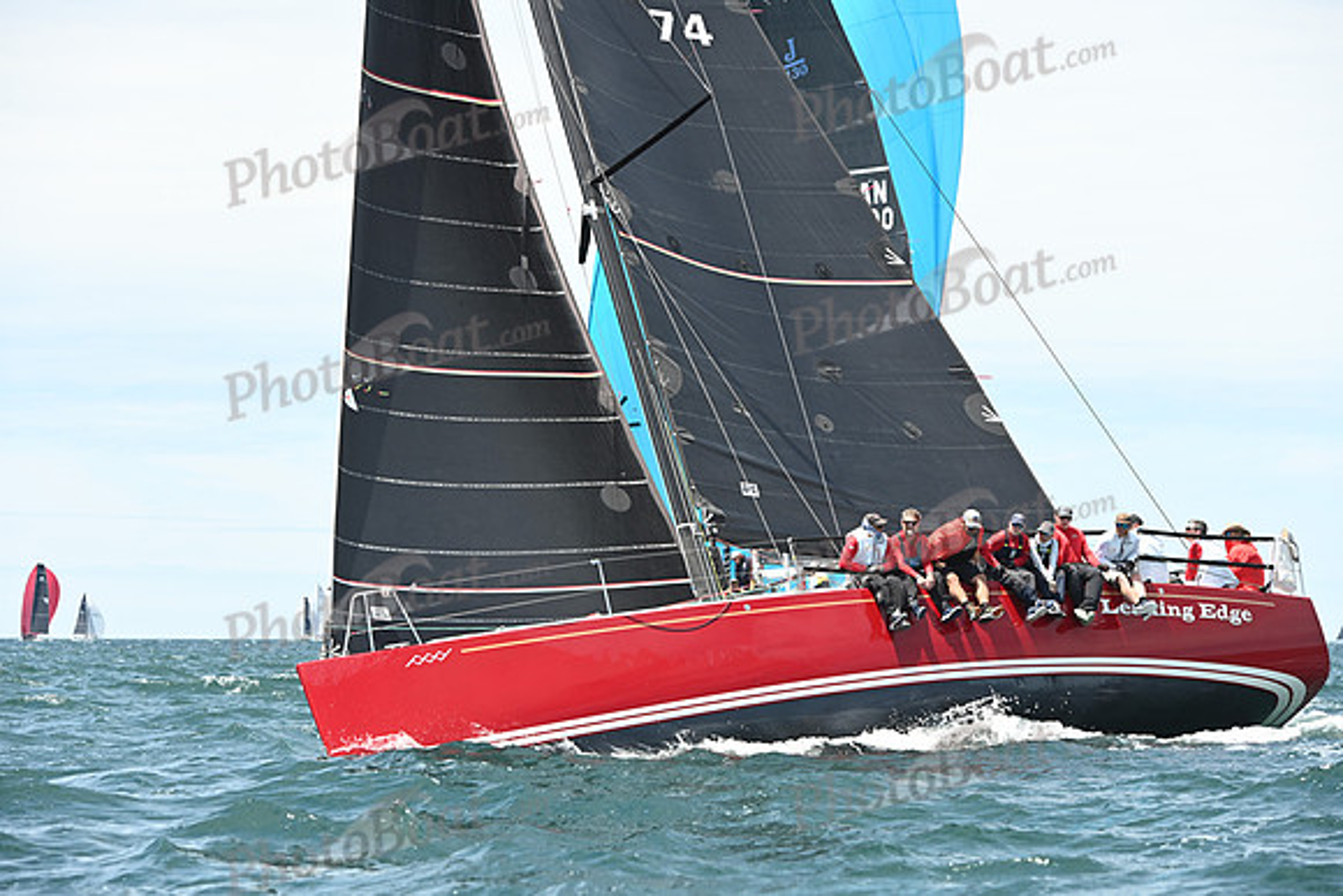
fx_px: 4552
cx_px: 672
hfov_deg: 16.8
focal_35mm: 122
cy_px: 448
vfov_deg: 11.2
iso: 320
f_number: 5.6
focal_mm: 122
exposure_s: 1/1000
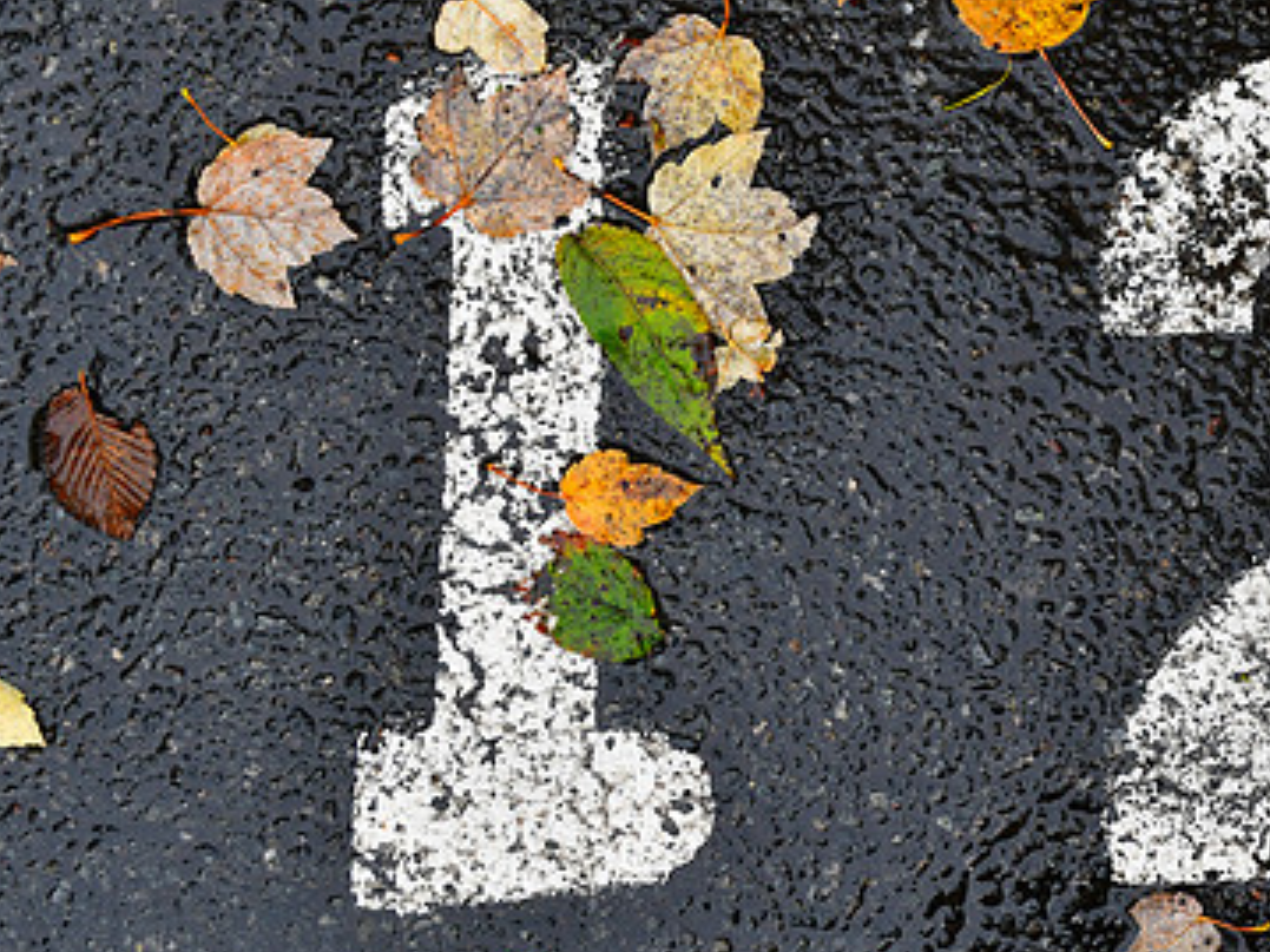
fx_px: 2567
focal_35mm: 70
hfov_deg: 27.3
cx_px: 1012
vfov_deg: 21.0
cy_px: 497
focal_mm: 30
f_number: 5.6
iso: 200
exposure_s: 1/125
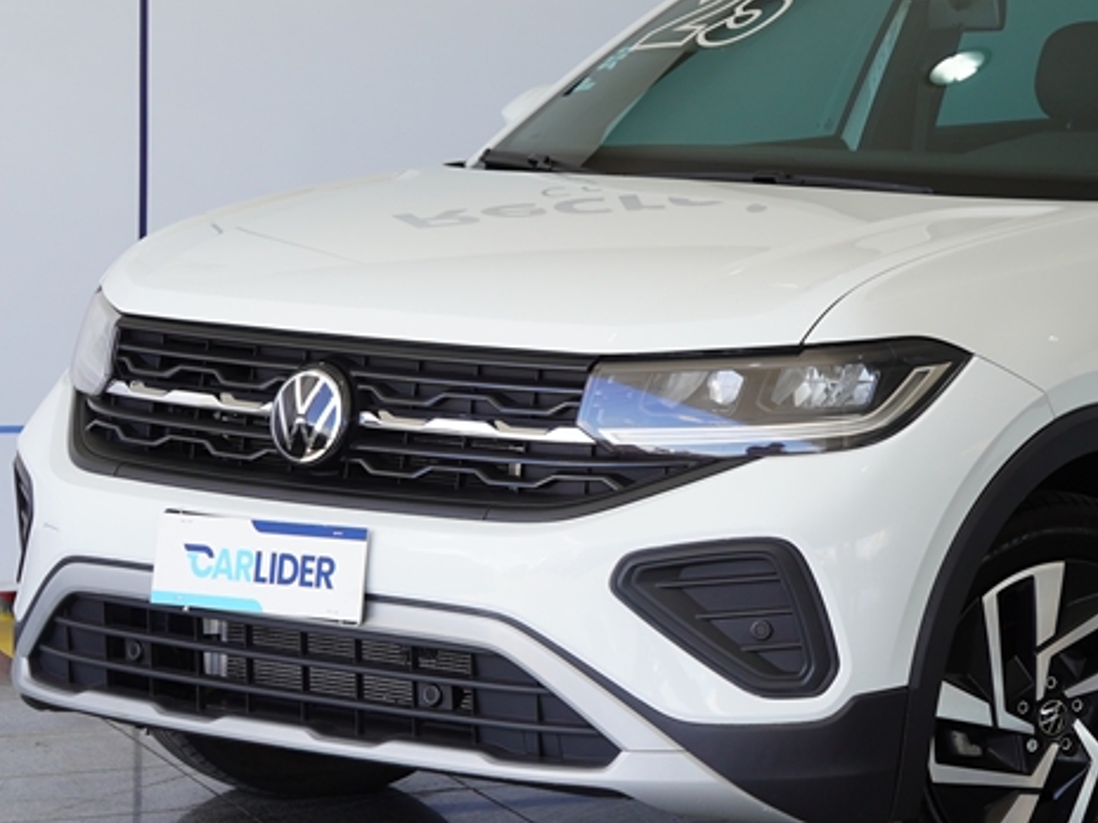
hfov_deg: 15.7
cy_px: 377
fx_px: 3935
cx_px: 1008
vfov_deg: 11.9
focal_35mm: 124
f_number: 5.6
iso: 100
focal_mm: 39
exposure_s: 1/80
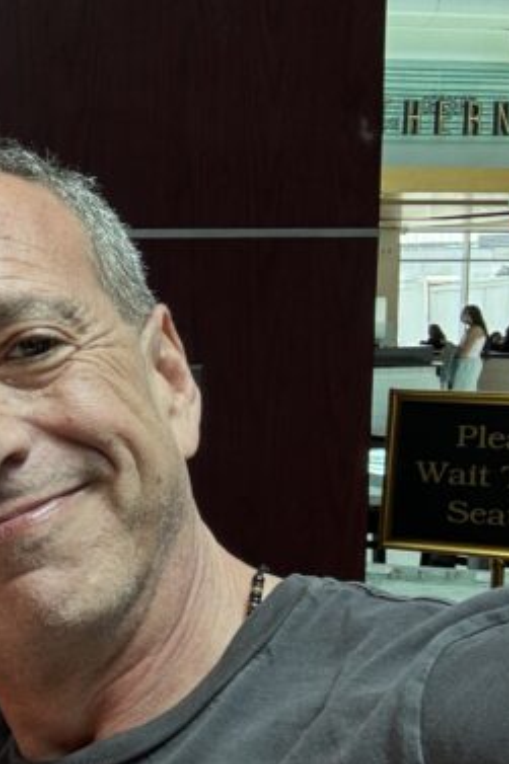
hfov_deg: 17.2
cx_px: -406
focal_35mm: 65
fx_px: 1380
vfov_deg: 31.0
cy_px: 415
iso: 20
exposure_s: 1/152
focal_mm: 2.69
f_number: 1.9
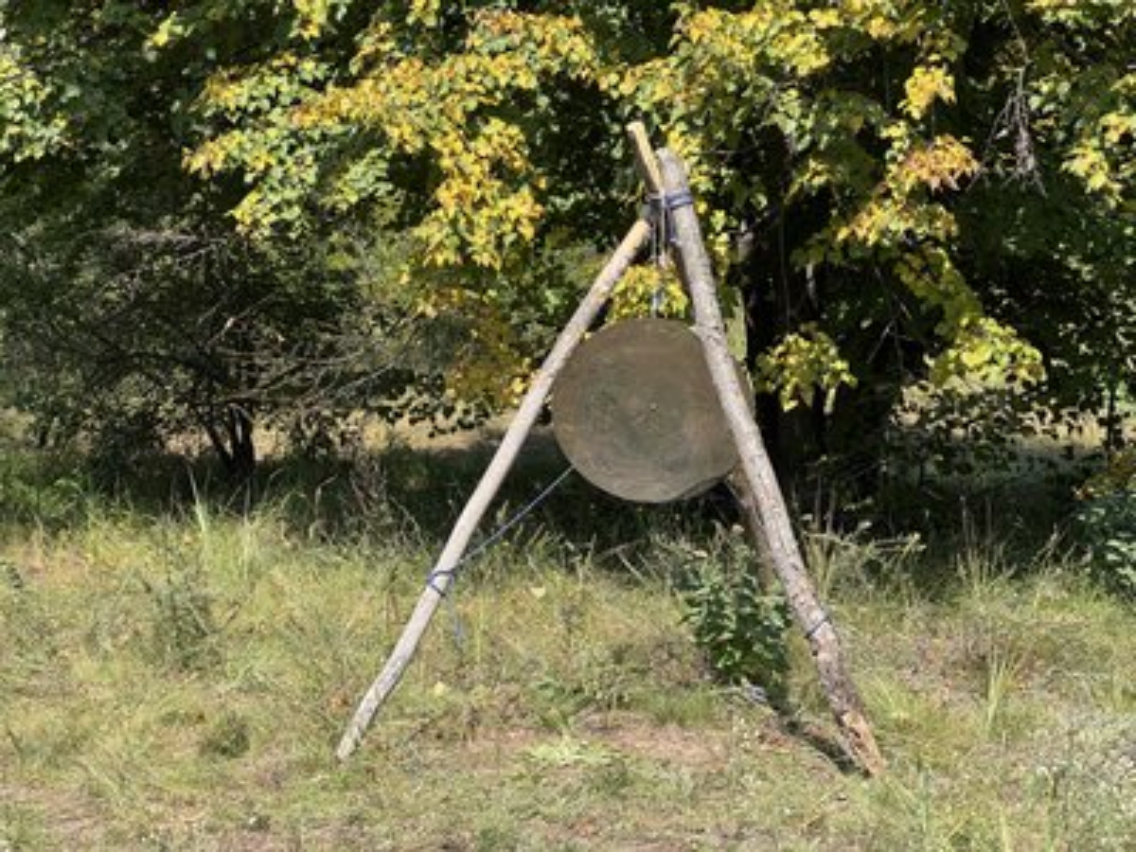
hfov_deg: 25.3
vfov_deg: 19.1
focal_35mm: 77
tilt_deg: -2.9
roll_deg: -0.1
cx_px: 568
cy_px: 426
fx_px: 2527
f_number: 2.8
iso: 25
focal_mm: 9
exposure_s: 1/306
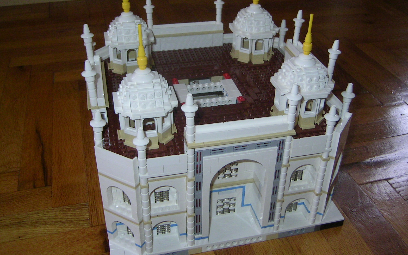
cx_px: 208
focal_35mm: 39
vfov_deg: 32.7
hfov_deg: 50.4
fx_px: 434
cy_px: 122
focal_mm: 5.6
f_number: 2.8
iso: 100
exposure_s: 1/30
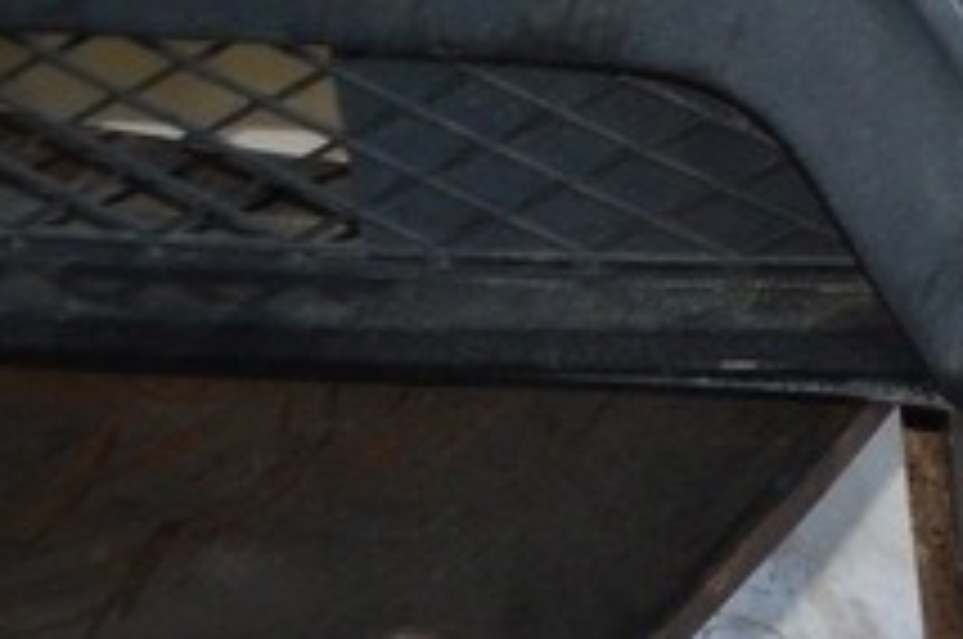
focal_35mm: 165
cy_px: -574
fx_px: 4418
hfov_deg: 11.7
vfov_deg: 8.0
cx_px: 1642
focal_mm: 23
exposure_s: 1/60
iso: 500
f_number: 3.8
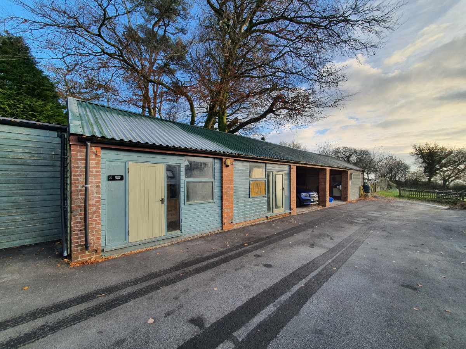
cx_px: 233
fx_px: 175
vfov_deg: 89.9
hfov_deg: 106.2
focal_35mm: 13
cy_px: 174
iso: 50
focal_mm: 1.8
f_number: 2.2
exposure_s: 1/270
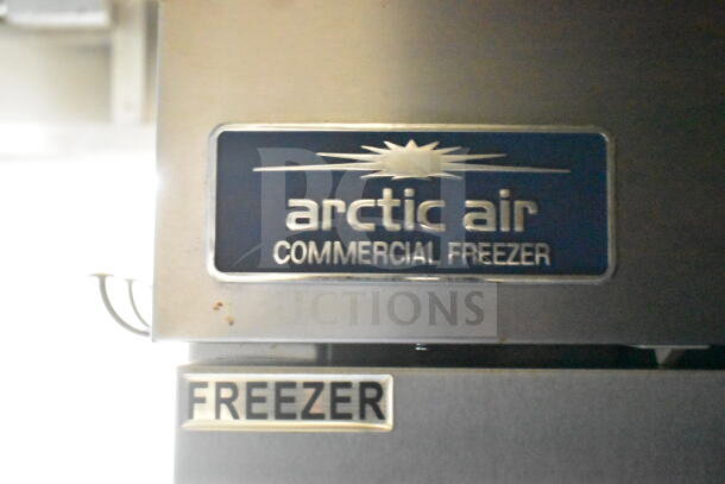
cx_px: 362
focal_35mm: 46
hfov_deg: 42.3
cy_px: 242
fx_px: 937
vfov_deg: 29.0
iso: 25600
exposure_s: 1/25
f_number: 4.2
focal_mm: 31
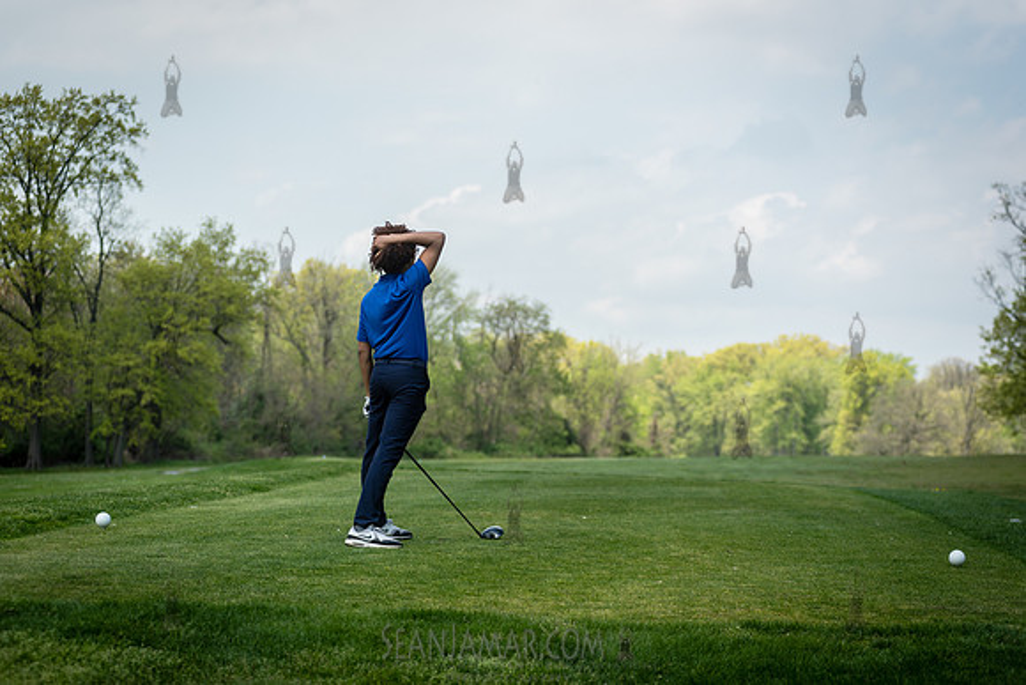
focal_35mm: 86
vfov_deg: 15.9
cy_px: 342
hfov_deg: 23.6
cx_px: 513
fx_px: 2451
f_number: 3.5
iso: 100
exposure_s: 1/1000
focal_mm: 86
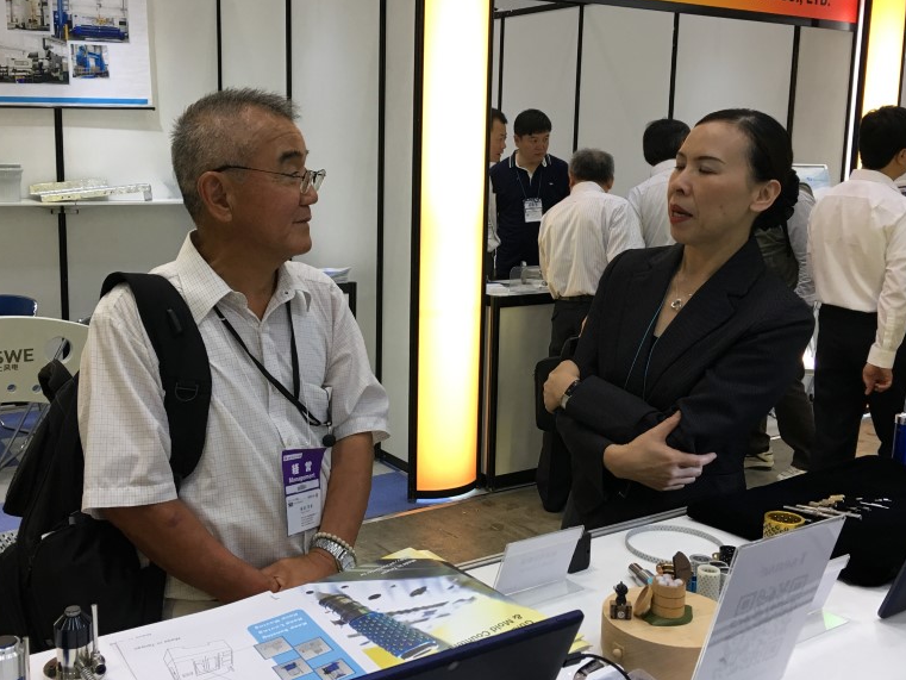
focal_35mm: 39
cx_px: 424
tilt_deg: -7.8
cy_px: 319
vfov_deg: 36.8
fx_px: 1021
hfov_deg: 47.8
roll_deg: -0.6
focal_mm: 4.15
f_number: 2.2
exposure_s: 1/30
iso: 32
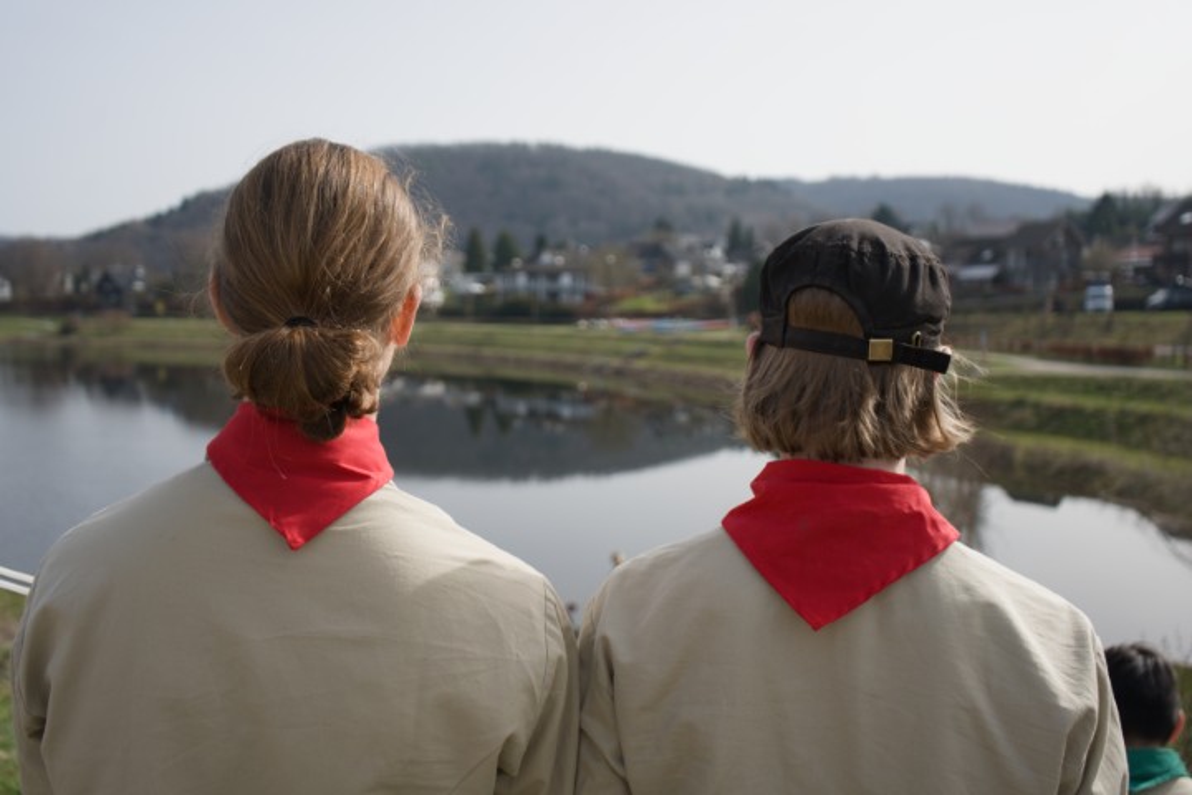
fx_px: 1059
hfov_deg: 58.7
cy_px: 398
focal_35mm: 32
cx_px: 596
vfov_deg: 41.1
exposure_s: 1/1000
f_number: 4
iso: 200
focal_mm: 32
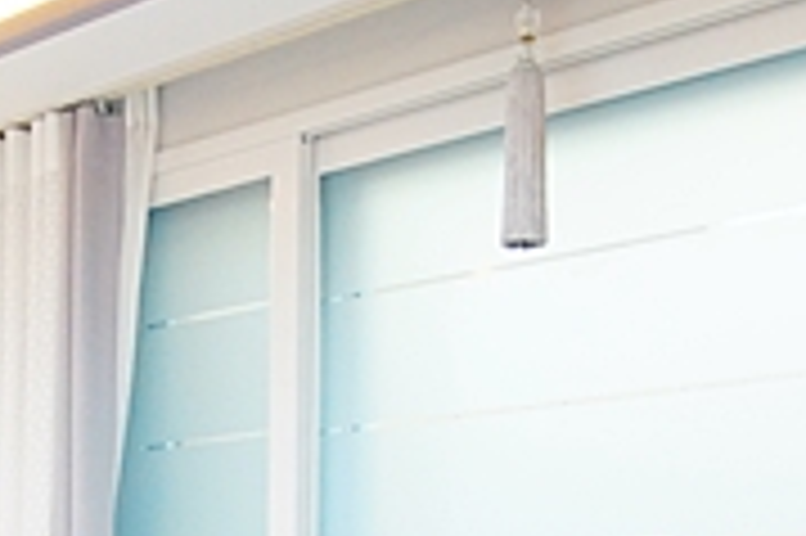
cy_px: 667
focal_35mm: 67
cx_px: 248
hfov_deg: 29.8
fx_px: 1499
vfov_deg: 19.0
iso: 800
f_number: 3.5
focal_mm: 10
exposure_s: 1/125
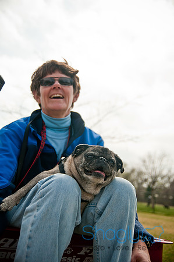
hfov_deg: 32.9
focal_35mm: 40
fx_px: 294
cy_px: 131
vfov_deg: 48.0
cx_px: 87
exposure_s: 1/4000
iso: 200
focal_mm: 27
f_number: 2.8
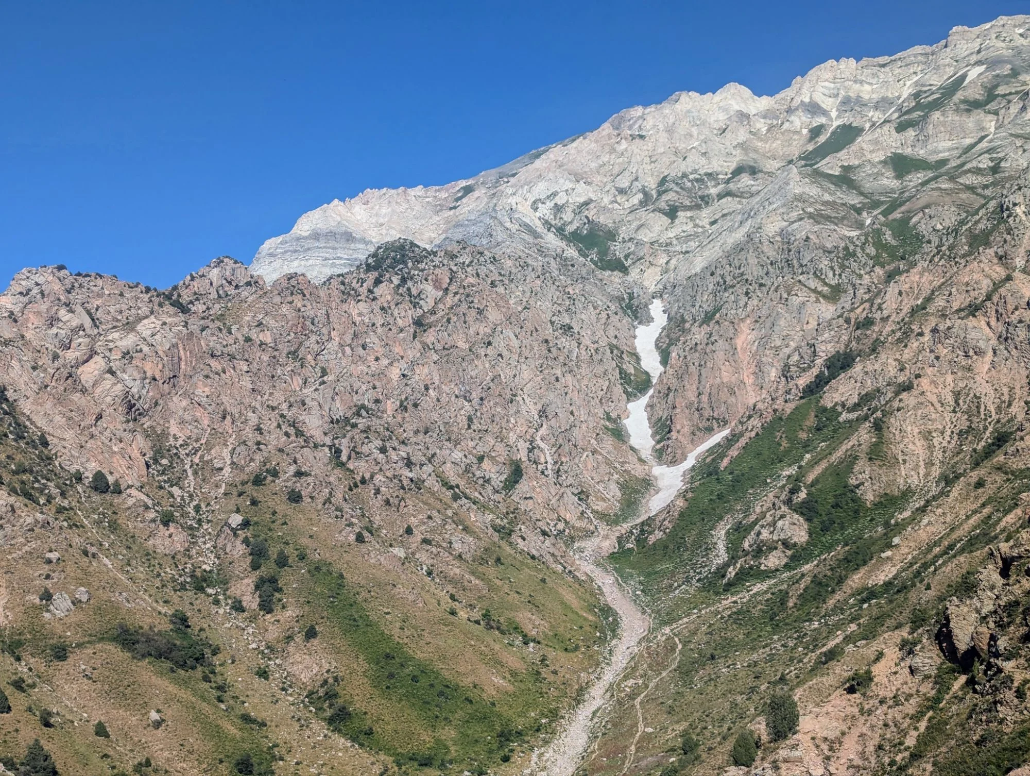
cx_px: 515
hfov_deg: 39.6
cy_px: 388
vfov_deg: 30.3
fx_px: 1430
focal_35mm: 48
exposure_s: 1/2500
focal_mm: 6.81
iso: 43
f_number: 1.85
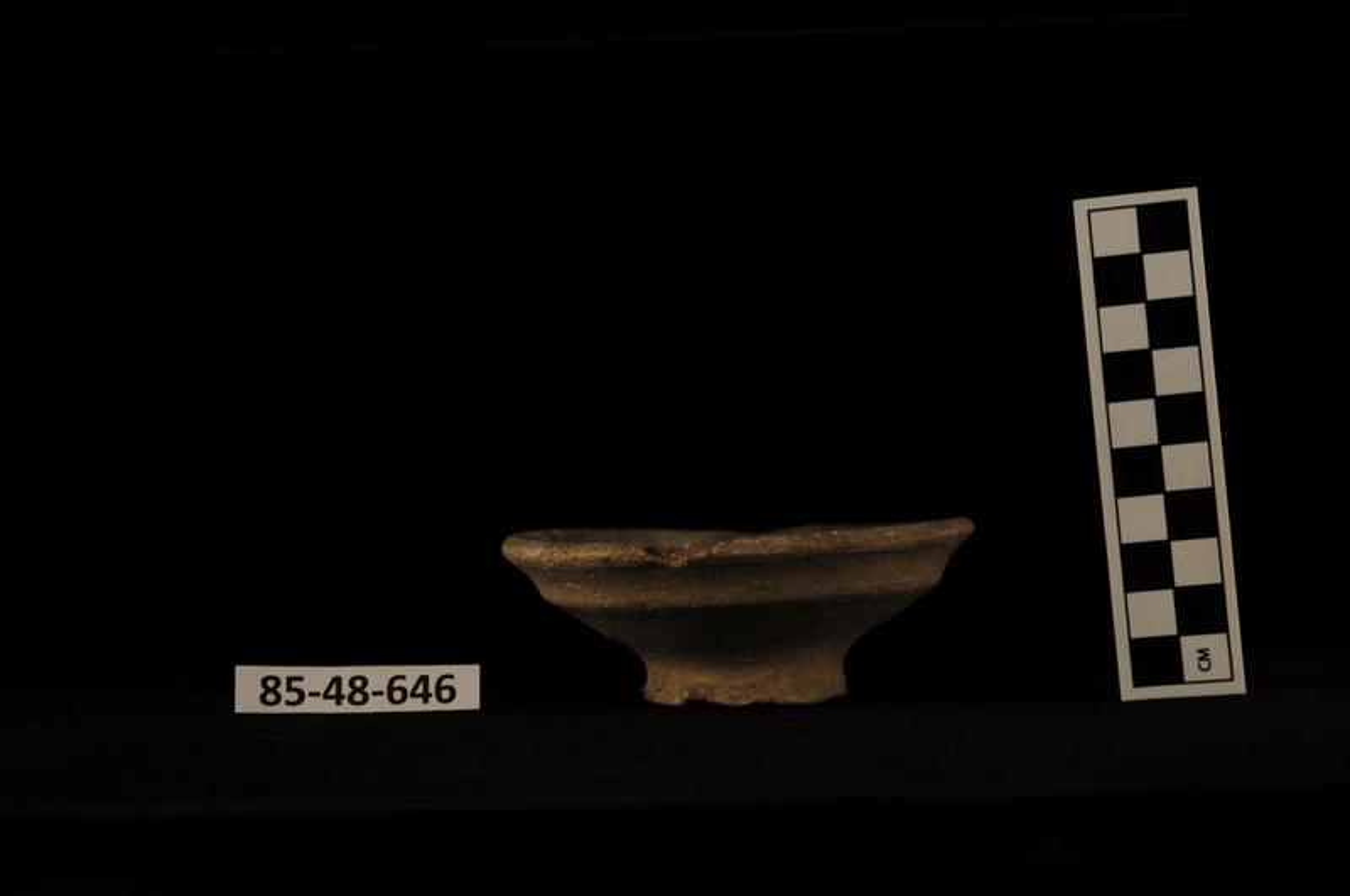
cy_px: 448
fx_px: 4494
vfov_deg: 11.4
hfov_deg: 17.1
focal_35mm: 120
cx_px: 675
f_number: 5.6
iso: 200
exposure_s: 1/80
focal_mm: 80
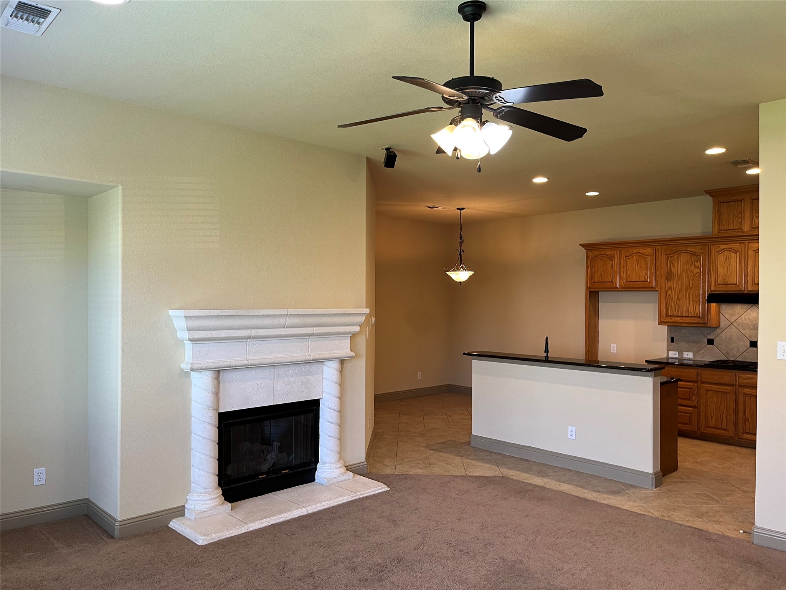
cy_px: 295
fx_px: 590
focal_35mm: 26
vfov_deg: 53.1
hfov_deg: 67.3
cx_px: 393
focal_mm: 5.1
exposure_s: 1/60
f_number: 1.6
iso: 80
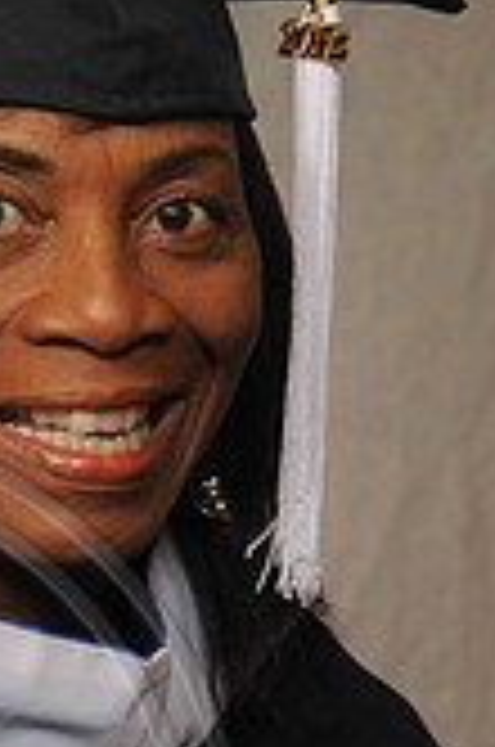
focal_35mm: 387
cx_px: -20
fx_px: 8022
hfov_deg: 3.5
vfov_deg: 5.3
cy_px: 270
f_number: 5.6
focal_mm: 95
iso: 200
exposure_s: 1/125
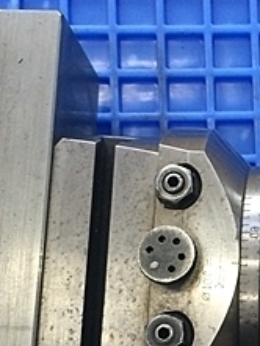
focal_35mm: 84
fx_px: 840
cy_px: 297
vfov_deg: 22.8
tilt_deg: -82.9
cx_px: 307
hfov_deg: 16.9
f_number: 2.2
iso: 50
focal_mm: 4.15
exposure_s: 1/30
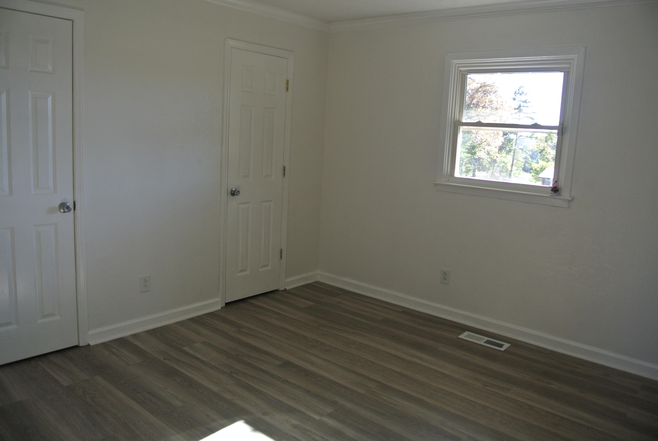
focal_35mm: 27
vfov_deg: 48.0
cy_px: 220
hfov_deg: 67.3
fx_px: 494
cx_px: 329
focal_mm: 10
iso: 100
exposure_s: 1/60
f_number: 3.5
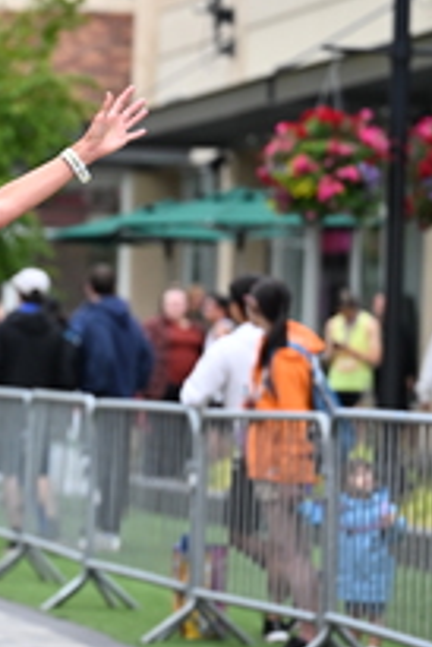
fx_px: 4043
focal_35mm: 225
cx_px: -93
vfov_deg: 9.1
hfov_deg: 6.1
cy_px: 319
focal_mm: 84
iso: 640
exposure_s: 1/2000
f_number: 2.8
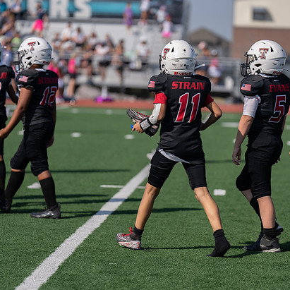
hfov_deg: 9.5
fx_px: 1753
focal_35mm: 185
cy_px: 145
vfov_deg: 9.5
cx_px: 171
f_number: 2.8
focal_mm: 144
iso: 100
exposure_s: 1/2500
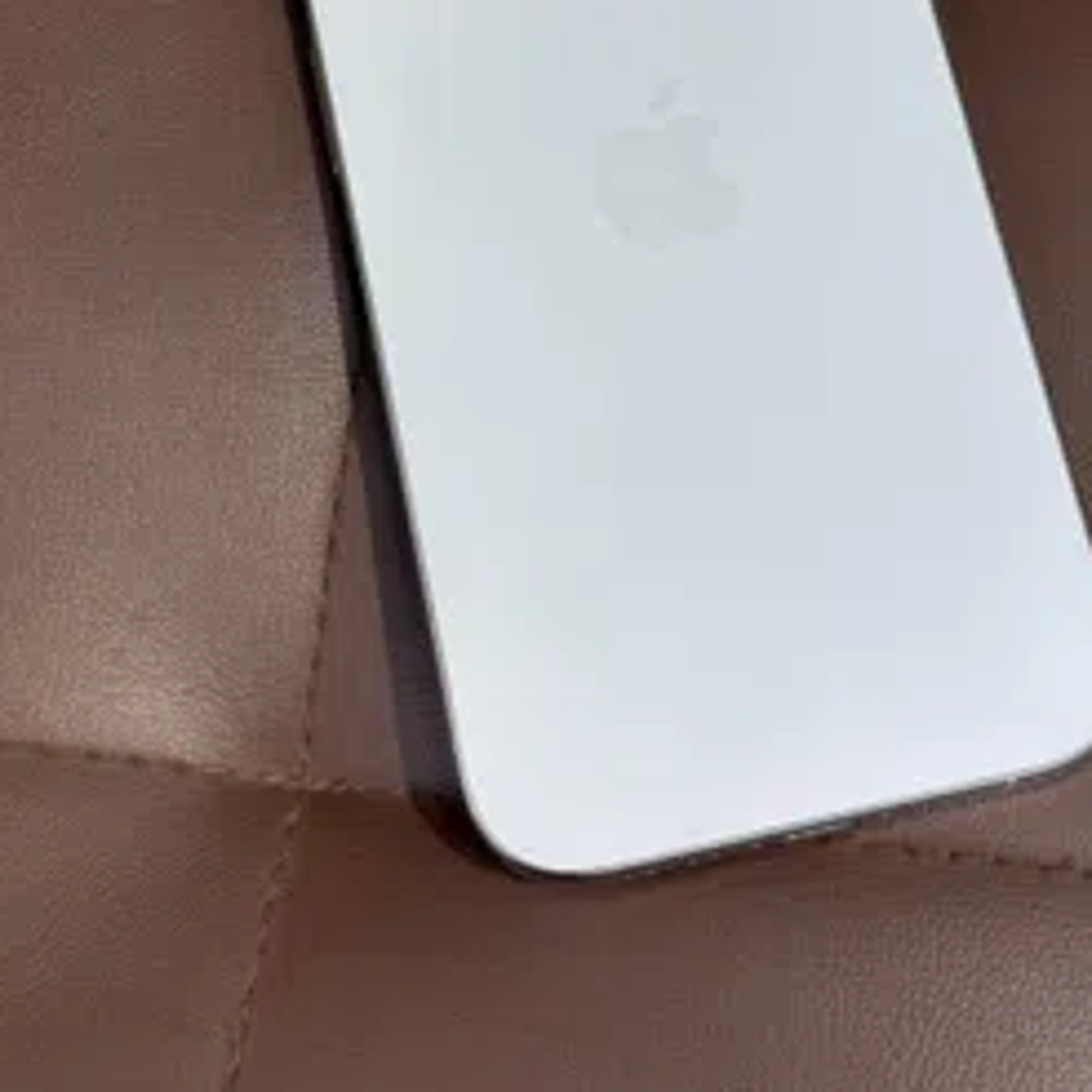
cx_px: 639
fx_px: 2463
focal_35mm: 69
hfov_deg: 25.0
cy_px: 244
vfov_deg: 24.7
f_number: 1.78
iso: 50
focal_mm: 6.76
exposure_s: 1/156
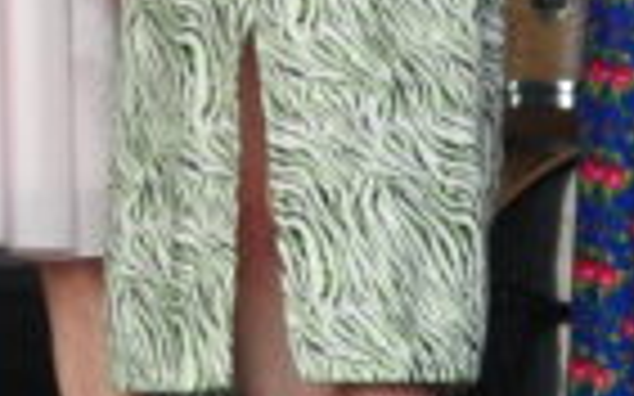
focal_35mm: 578
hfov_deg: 3.6
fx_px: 9983
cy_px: -45
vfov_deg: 2.3
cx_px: -845
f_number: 5.6
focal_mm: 52
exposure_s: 1/60
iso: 280
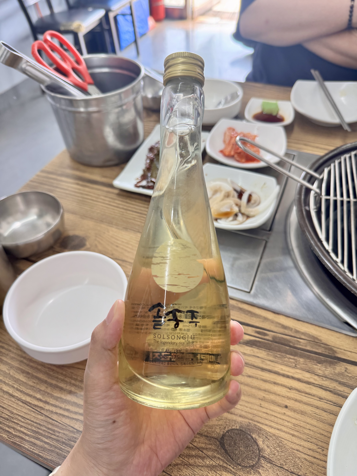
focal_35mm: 24
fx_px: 330
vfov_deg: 71.6
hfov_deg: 56.8
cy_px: 238
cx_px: 178
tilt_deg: -46.1
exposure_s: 1/120
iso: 100
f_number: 1.78
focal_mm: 6.76
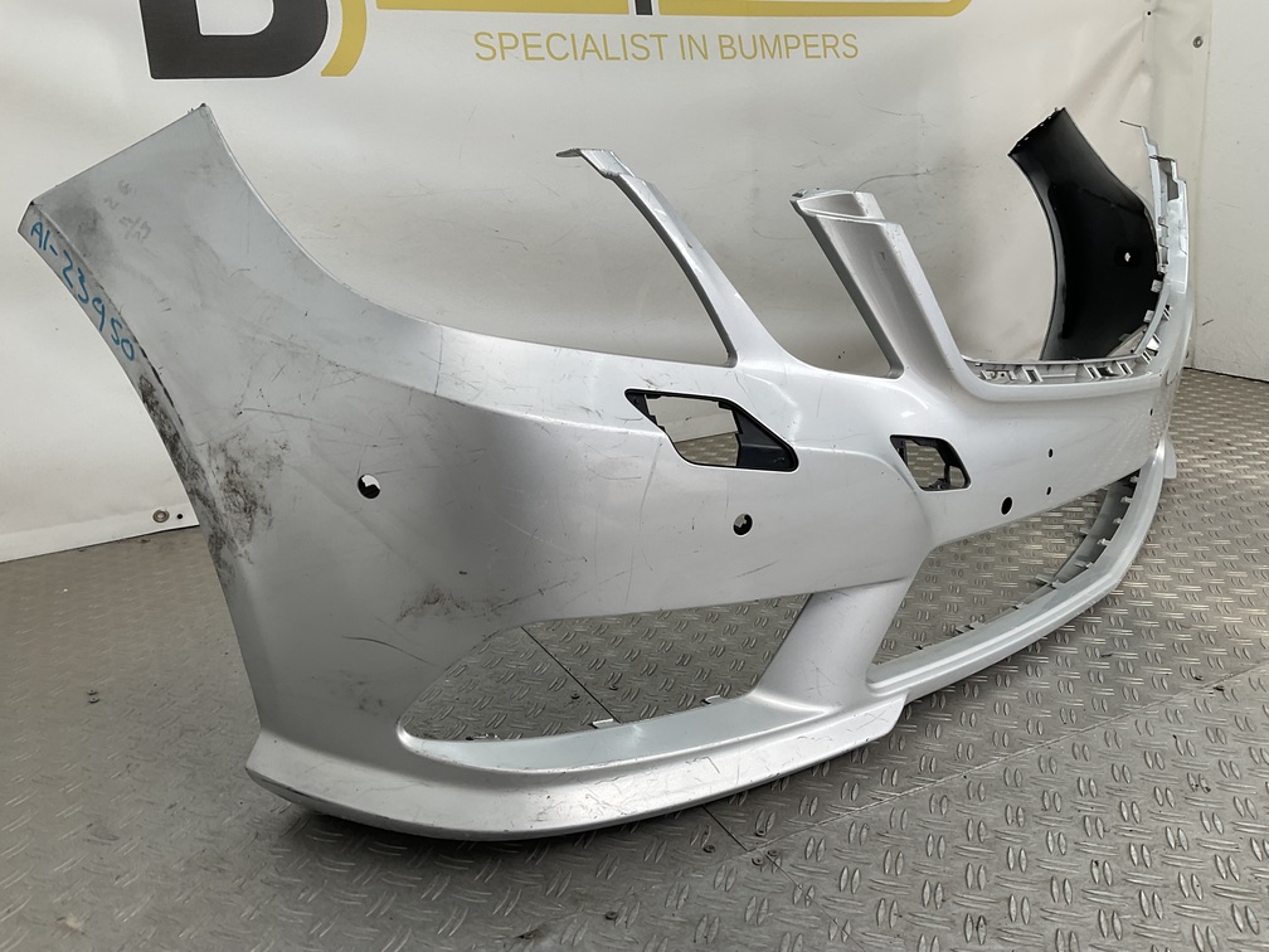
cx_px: 634
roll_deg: +0.5
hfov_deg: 61.7
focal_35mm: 29
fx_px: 1063
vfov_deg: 48.2
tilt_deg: -17.8
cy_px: 476
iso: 16
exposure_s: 1/232
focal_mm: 3
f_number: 1.8
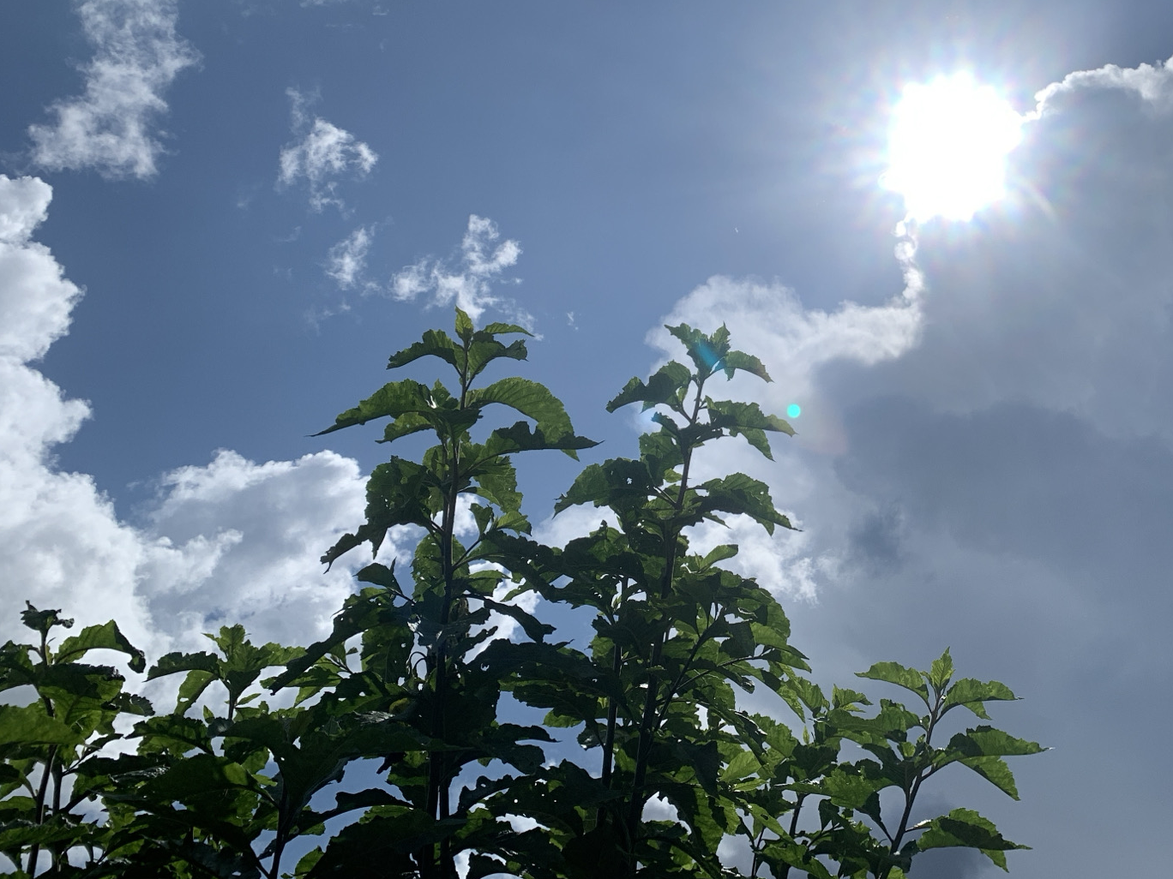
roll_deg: +11.6
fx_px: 1288
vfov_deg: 37.1
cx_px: 840
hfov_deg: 47.6
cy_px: 263
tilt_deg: +43.0
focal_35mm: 38
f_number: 1.8
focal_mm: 4.25
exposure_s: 1/11765
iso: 25
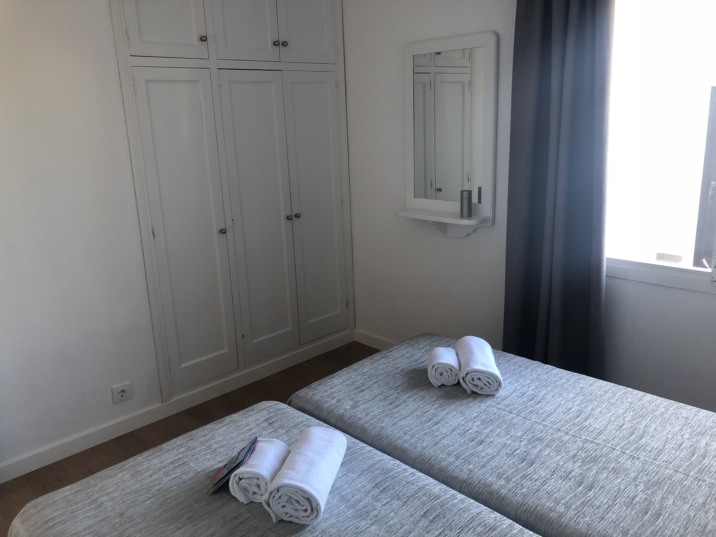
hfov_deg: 63.4
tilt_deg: -14.5
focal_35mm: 28
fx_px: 579
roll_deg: +1.7
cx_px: 358
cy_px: 268
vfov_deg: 49.7
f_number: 1.8
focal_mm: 3.99
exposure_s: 1/33
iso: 40
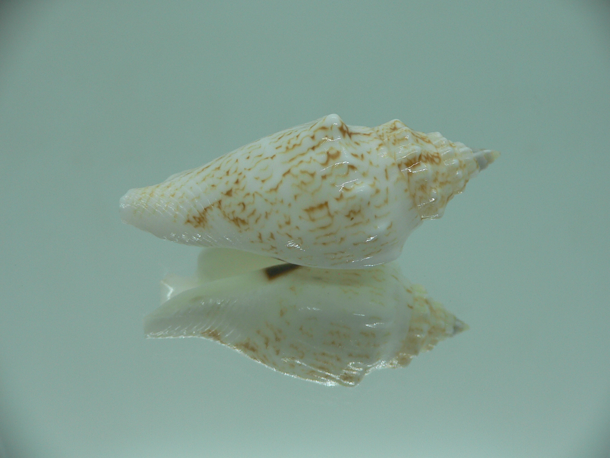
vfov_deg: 40.7
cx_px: 305
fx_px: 617
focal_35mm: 35
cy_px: 229
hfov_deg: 52.6
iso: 80
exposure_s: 1/80
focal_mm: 4.6
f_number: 2.8
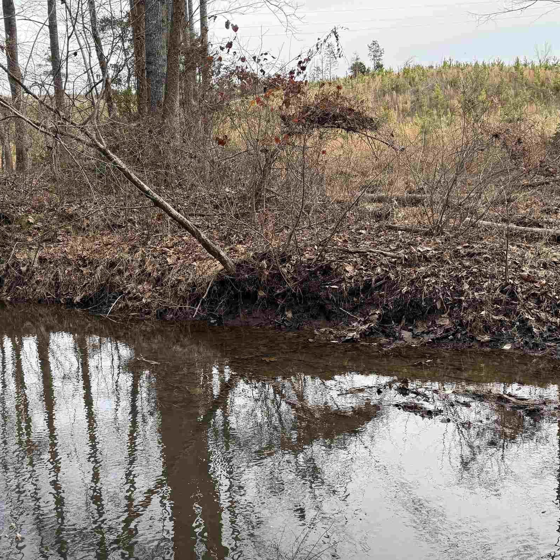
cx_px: 185
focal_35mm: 41
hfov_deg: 40.4
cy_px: 309
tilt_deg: -10.6
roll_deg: +4.6
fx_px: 750
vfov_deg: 40.9
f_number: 1.78
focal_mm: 6.76
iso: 100
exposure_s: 1/1139
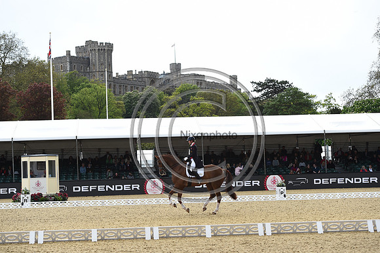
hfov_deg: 24.8
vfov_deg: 16.6
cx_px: 190
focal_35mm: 82
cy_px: 126
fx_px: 865
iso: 320
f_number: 4.5
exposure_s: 1/1250
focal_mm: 82
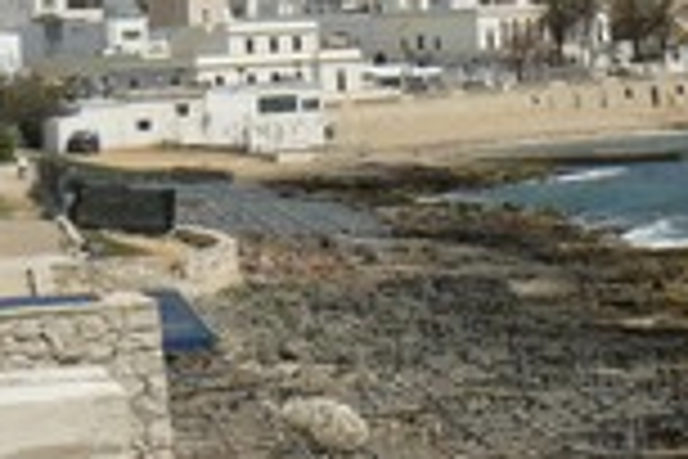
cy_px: -169
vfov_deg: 8.1
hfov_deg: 12.0
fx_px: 3172
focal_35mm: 166
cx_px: 933
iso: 100
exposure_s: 1/400
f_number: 7.1
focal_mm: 7.1
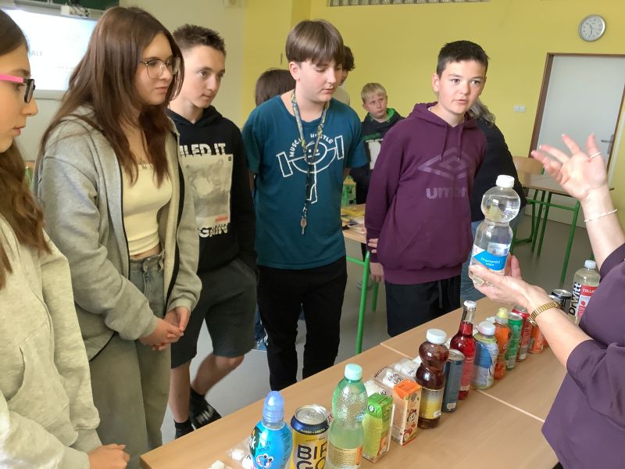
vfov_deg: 45.4
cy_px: 234
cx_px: 312
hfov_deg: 58.4
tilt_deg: -14.6
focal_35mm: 31
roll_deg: -3.6
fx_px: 560
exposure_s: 1/50
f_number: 2.4
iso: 160
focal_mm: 3.3
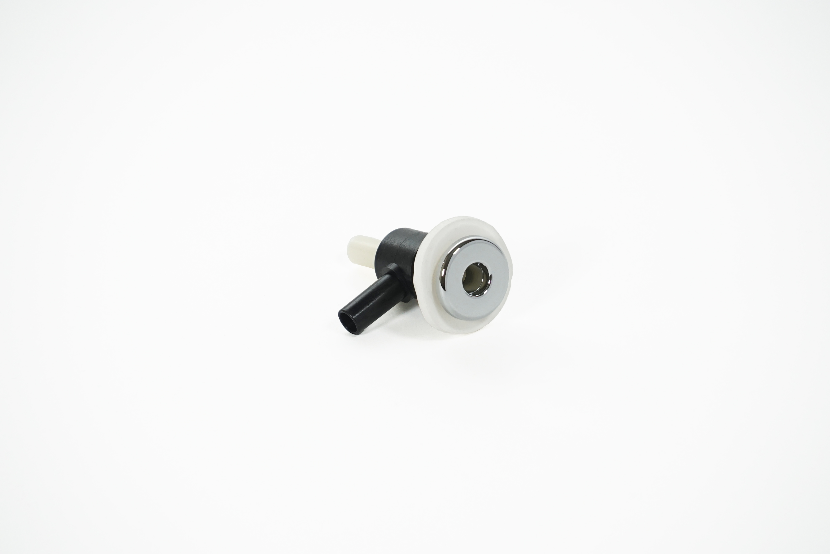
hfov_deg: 6.9
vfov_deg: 4.6
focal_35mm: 300
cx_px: 415
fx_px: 6916
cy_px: 277
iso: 640
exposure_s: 1/60
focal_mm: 200
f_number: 6.3
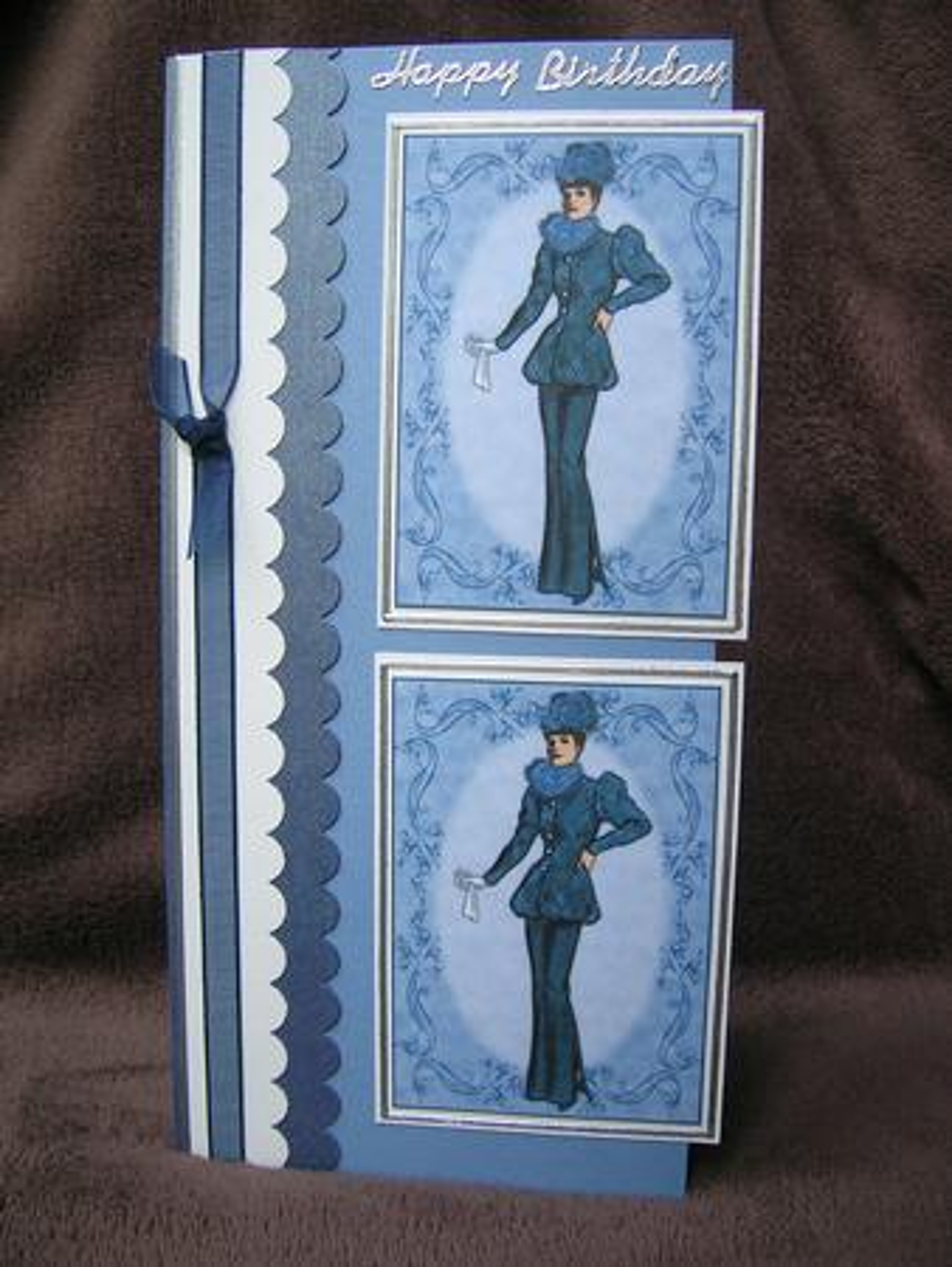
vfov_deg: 52.6
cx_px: 476
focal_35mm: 35
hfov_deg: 40.7
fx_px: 1282
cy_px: 634
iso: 50
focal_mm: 5.4
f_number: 2.8
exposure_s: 1/80.1
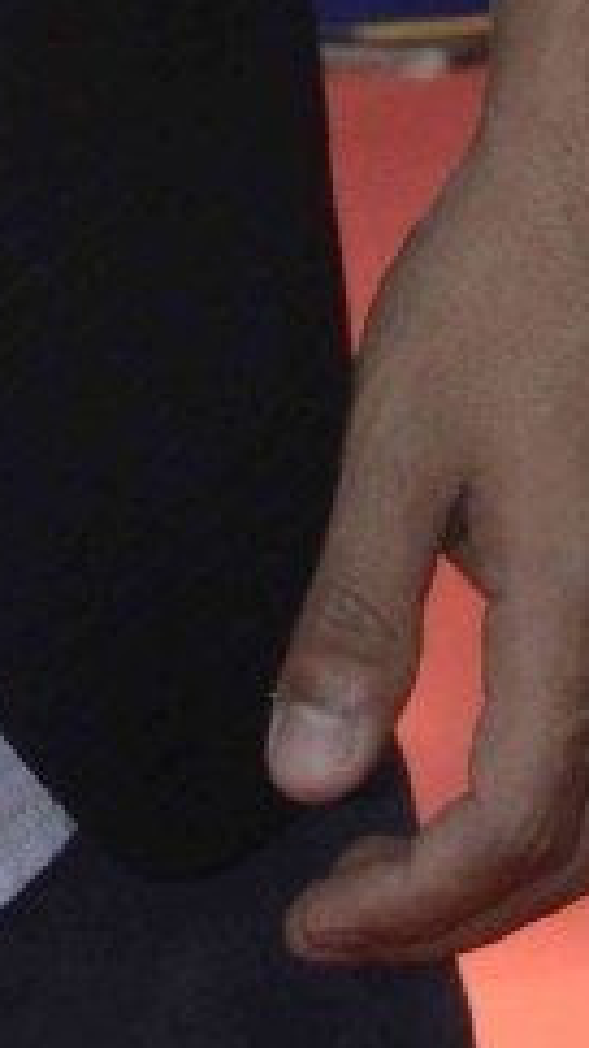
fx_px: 13865
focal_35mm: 499
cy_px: -1823
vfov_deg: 4.2
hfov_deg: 2.4
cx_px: -836
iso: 800
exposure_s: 1/200
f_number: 10
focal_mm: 48
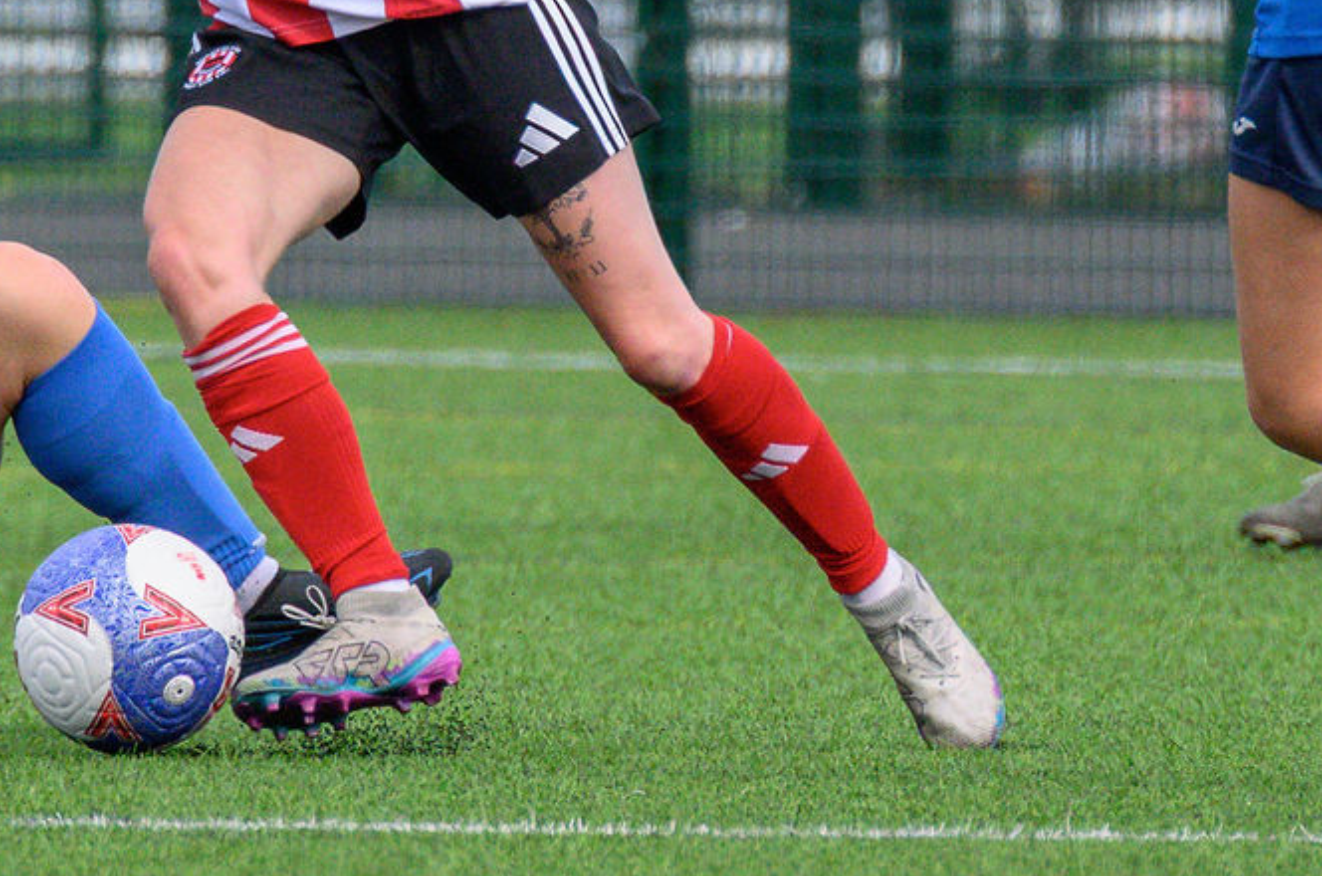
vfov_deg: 0.6
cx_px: 288
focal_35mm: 2132
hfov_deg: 1.0
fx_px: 78141
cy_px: -188
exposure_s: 1/2500
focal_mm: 400
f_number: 5.6
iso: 1400
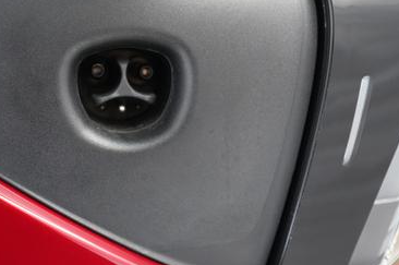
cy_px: 117
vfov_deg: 27.4
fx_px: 542
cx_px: 126
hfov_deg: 39.8
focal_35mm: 49
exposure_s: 1/250
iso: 8000
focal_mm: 28
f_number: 2.8
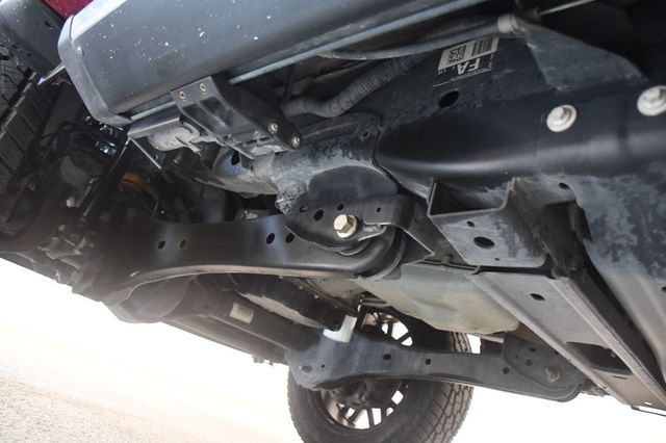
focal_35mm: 27
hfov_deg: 67.4
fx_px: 499
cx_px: 333
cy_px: 222
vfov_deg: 47.9
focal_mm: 18
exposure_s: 1/60
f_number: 3.5
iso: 6400
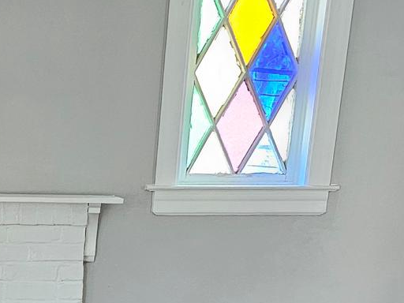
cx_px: -50
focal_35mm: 92
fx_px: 1074
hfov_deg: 20.3
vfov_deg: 14.2
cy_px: 548
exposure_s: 1/120
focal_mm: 6.3
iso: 1000
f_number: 1.7
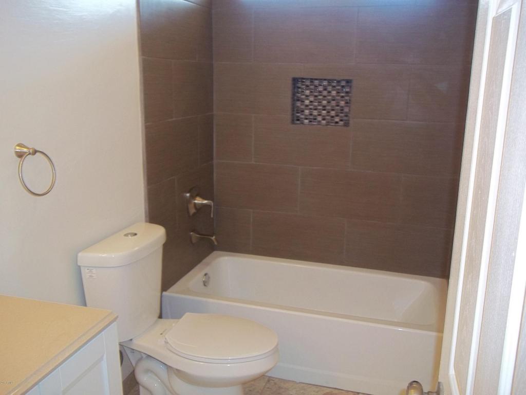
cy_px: 198
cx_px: 263
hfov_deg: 56.8
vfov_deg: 44.2
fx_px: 486
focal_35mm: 32
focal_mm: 5.7
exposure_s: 1/30
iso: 160
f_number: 2.9
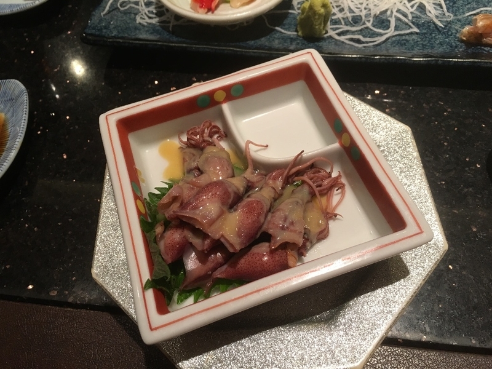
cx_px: 246
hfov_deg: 61.7
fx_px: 412
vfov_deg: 48.2
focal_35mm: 29
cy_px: 184
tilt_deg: -57.8
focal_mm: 4.15
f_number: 2.2
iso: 32
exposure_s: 1/15
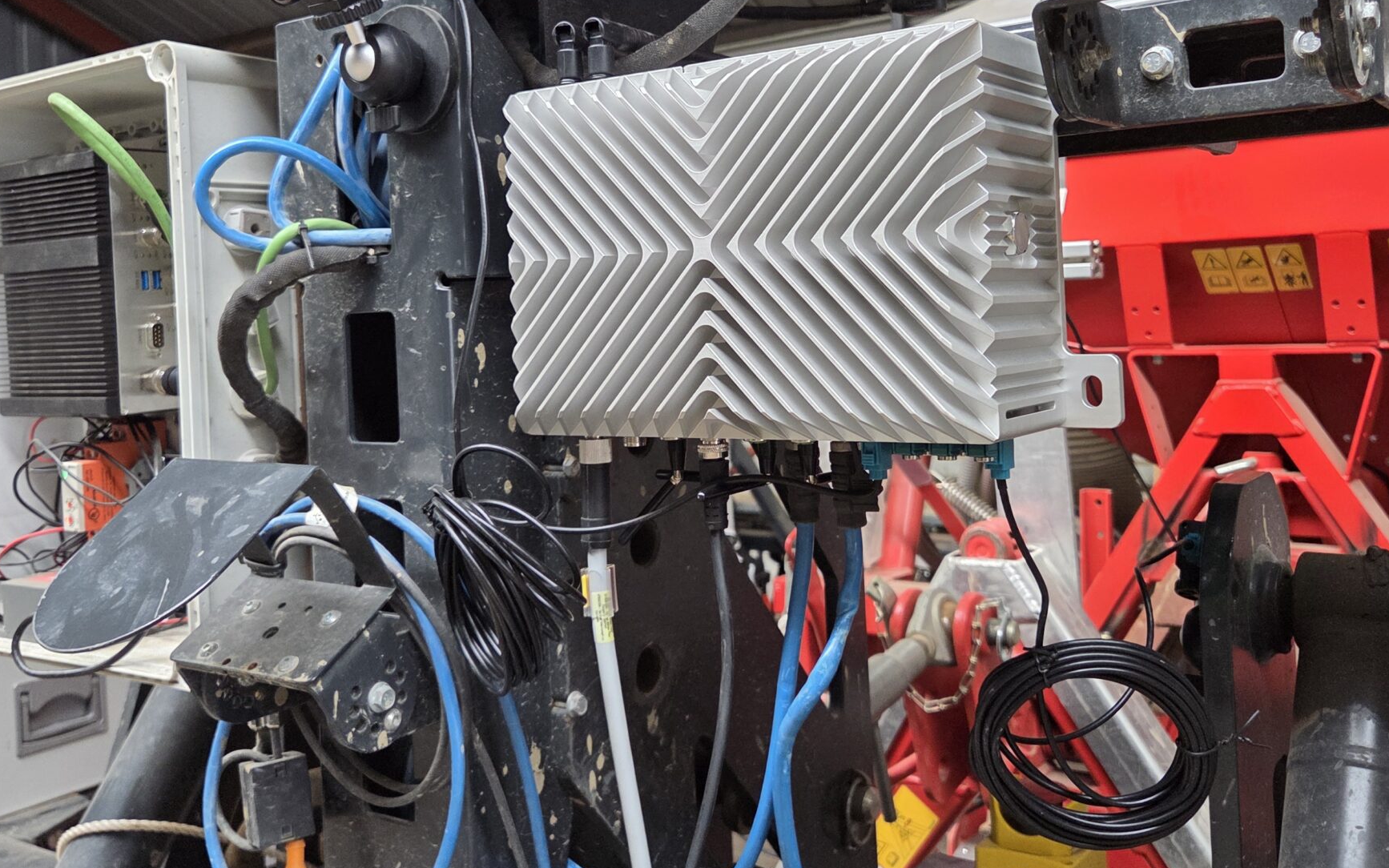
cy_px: 310
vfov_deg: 35.1
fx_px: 1363
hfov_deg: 54.0
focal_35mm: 36
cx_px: 734
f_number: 1.8
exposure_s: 1/100
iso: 200
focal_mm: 5.4
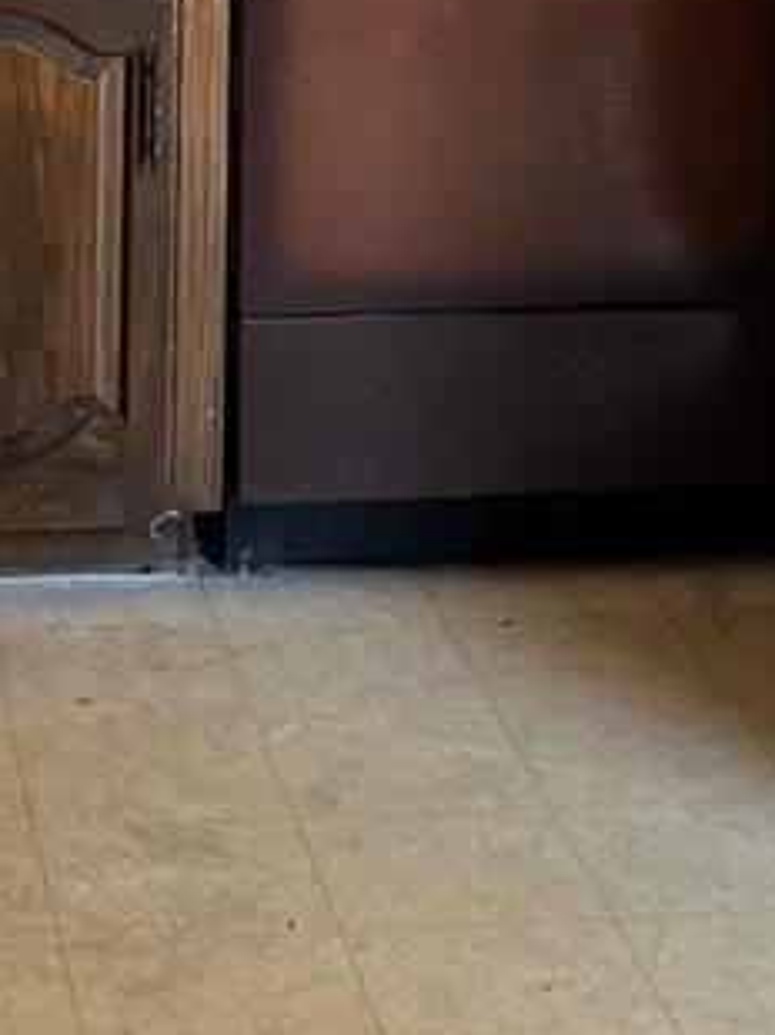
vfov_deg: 14.1
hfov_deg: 11.5
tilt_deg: -0.2
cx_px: 204
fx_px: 3856
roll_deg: +1.4
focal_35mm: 129
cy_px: -638
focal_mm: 5.7
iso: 125
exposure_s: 1/106
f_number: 1.5
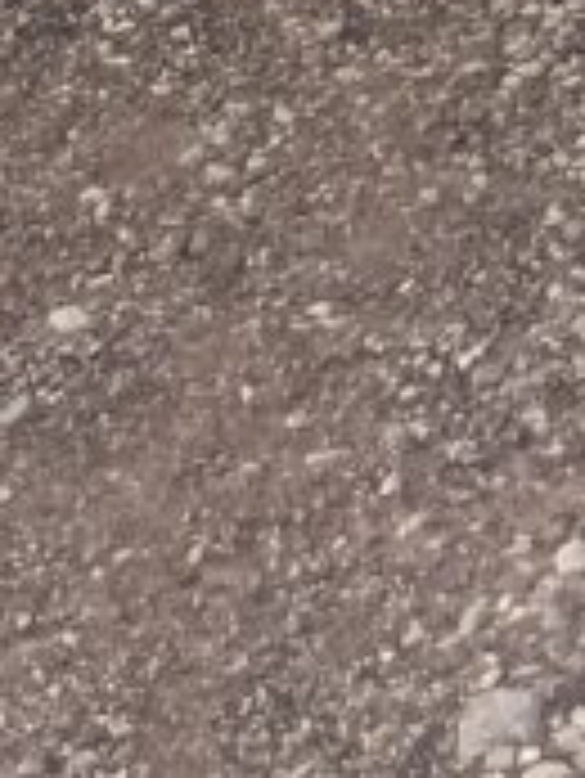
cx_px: 1472
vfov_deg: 10.7
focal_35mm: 148
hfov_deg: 8.9
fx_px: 3331
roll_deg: +1.9
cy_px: -1286
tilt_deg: -8.2
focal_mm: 5.1
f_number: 1.6
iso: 32
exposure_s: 1/775
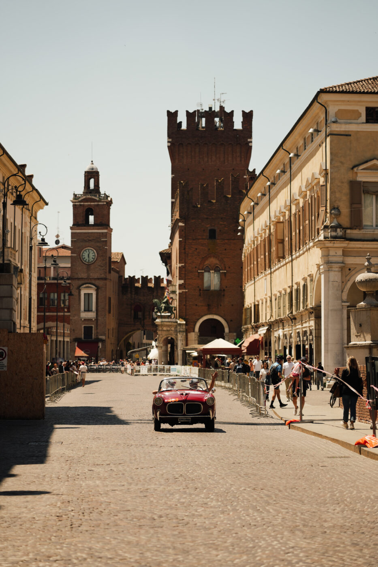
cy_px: 284
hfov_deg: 13.0
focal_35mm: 105
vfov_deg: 19.5
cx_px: 189
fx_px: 1654
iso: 100
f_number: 4
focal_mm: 105
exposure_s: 1/500
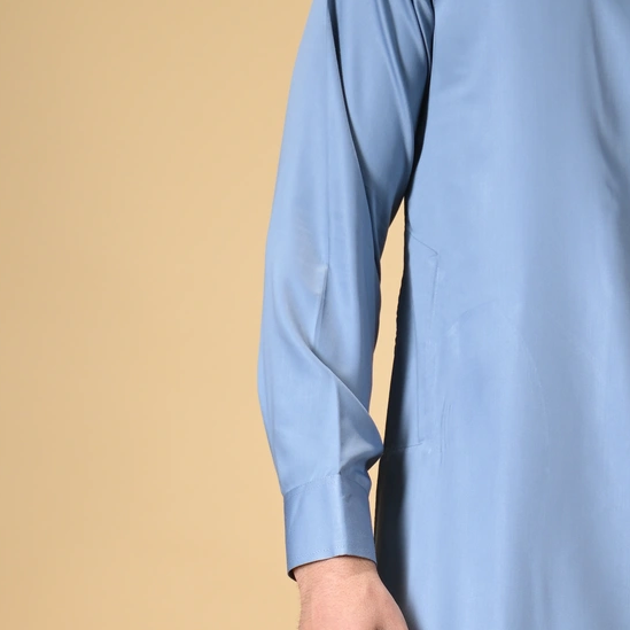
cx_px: 582
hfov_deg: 7.5
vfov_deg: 7.5
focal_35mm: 233
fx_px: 4798
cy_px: 653
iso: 160
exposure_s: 1/125
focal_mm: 59
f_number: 2.8
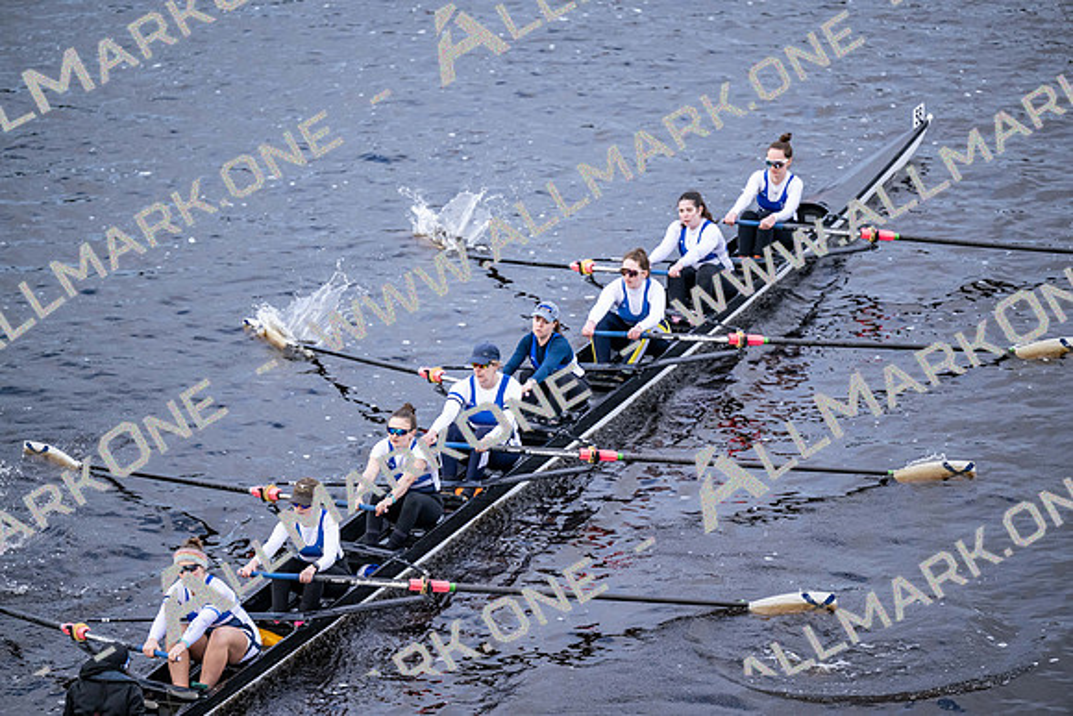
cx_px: 536
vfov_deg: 6.9
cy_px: 358
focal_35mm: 200
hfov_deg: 10.3
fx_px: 5962
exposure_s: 1/2000
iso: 1600
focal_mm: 200
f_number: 2.8
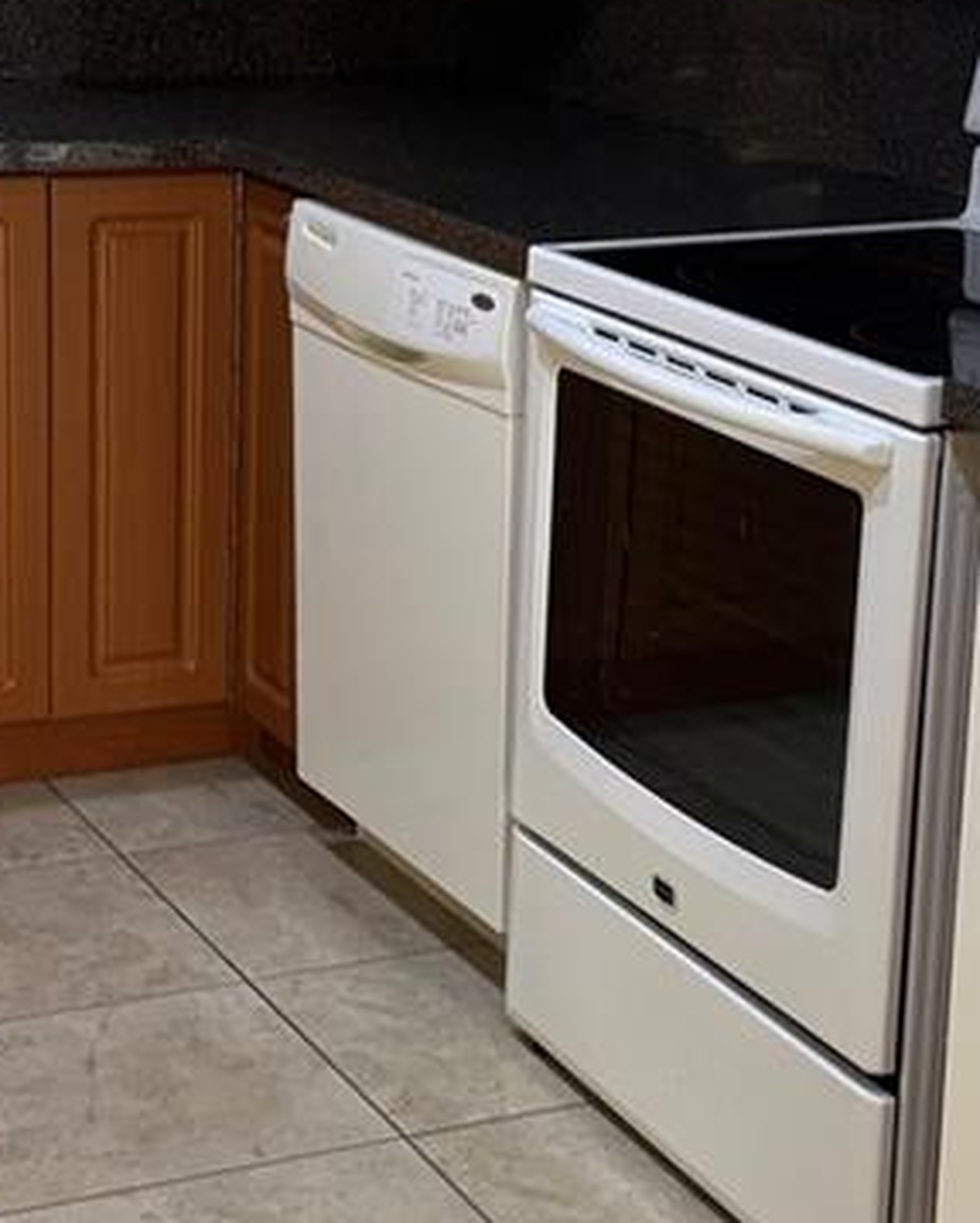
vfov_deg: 22.5
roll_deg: -2.4
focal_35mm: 85
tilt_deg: -16.9
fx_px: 3078
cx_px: 447
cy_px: 577
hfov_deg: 18.1
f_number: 1.6
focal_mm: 5.96
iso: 160
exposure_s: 1/60
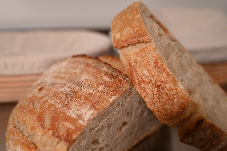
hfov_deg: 46.4
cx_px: 114
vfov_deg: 31.8
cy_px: 76
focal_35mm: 42
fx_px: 265
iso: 3200
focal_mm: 42
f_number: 4
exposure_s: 1/100
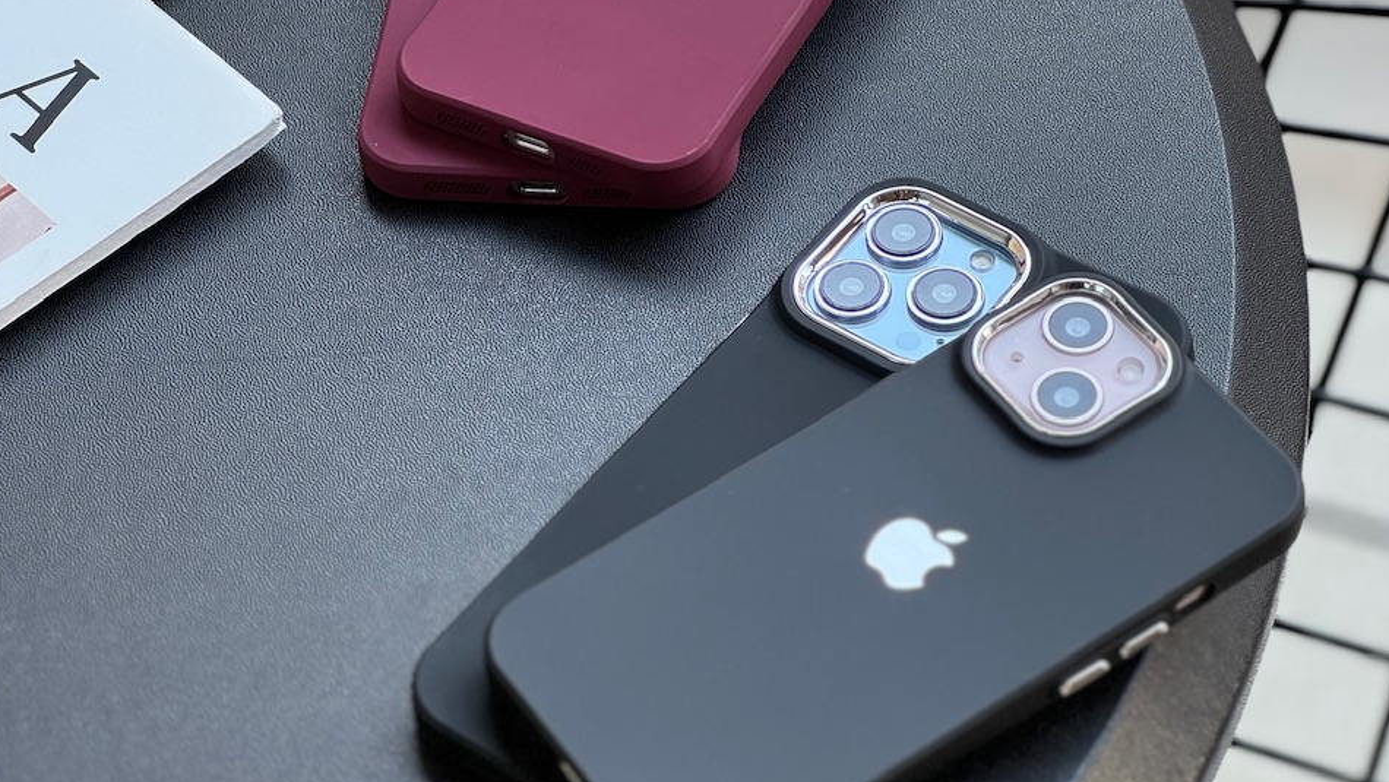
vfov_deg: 10.7
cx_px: 693
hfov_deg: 18.9
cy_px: 53
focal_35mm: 113
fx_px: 4163
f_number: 2.8
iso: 64
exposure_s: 1/99
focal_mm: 9
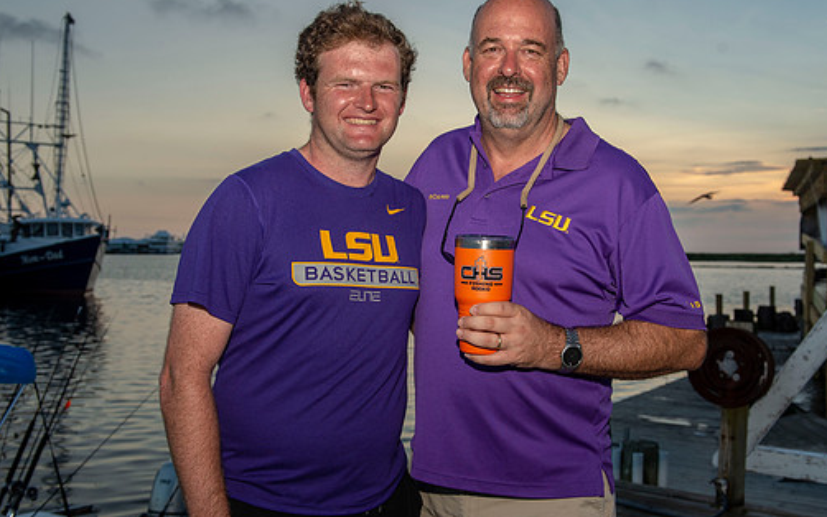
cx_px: 432
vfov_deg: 32.0
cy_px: 254
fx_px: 902
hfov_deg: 49.3
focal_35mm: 40
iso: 200
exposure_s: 1/200
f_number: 5.6
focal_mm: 34
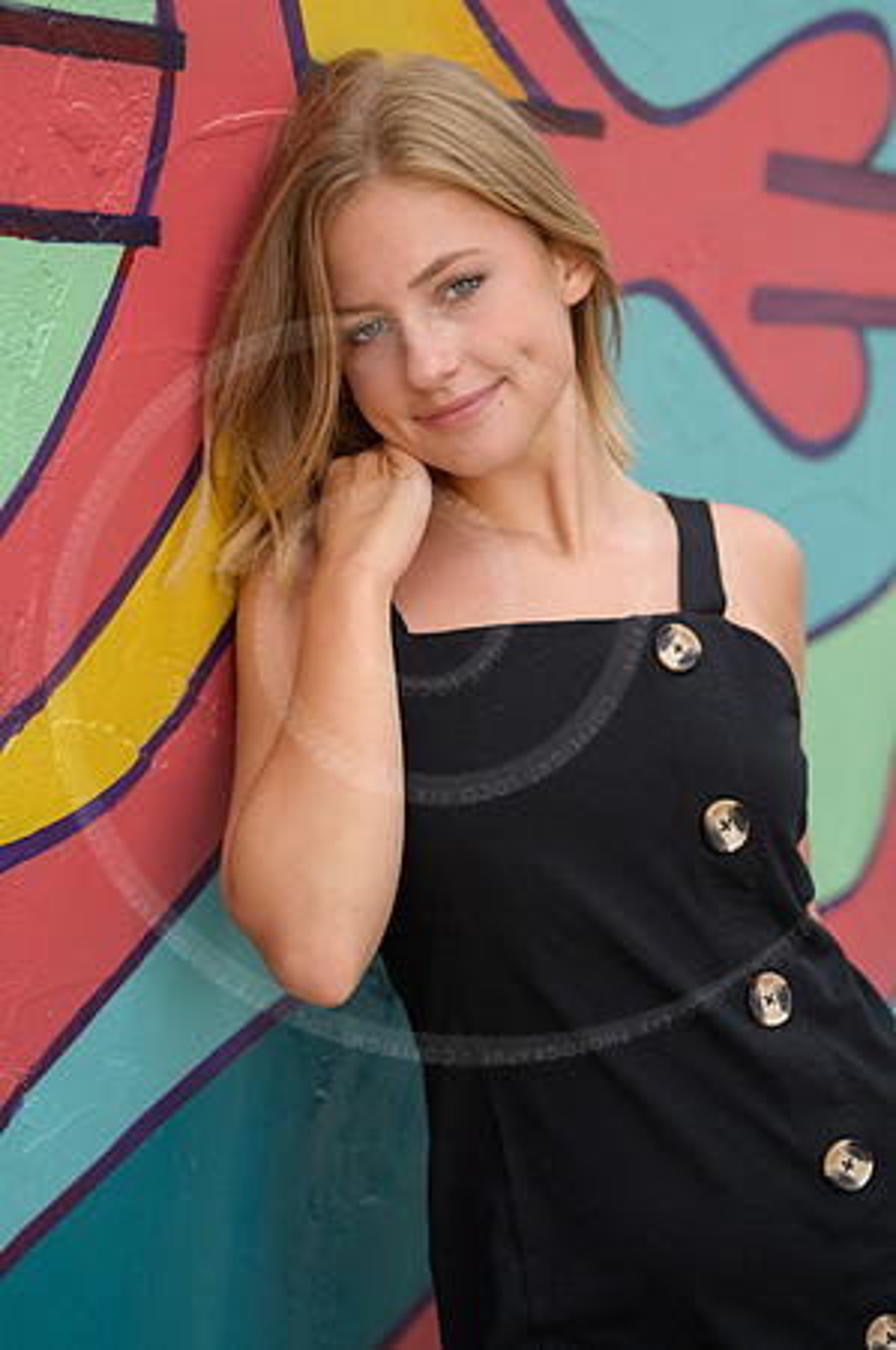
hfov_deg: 16.0
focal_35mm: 85
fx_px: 3180
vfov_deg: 23.9
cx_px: 448
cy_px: 675
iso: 160
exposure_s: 1/320
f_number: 3.2
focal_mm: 85
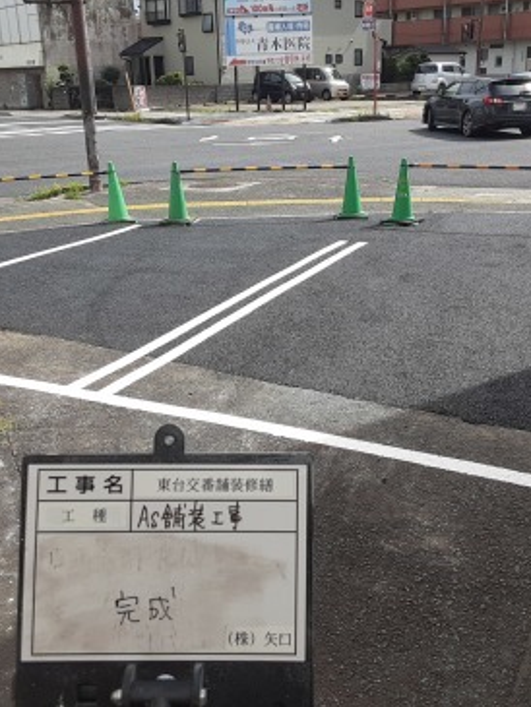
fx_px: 756
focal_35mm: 37
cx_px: 283
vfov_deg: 50.1
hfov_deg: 38.7
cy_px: 348
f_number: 1.9
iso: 40
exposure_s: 1/1520
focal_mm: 2.91
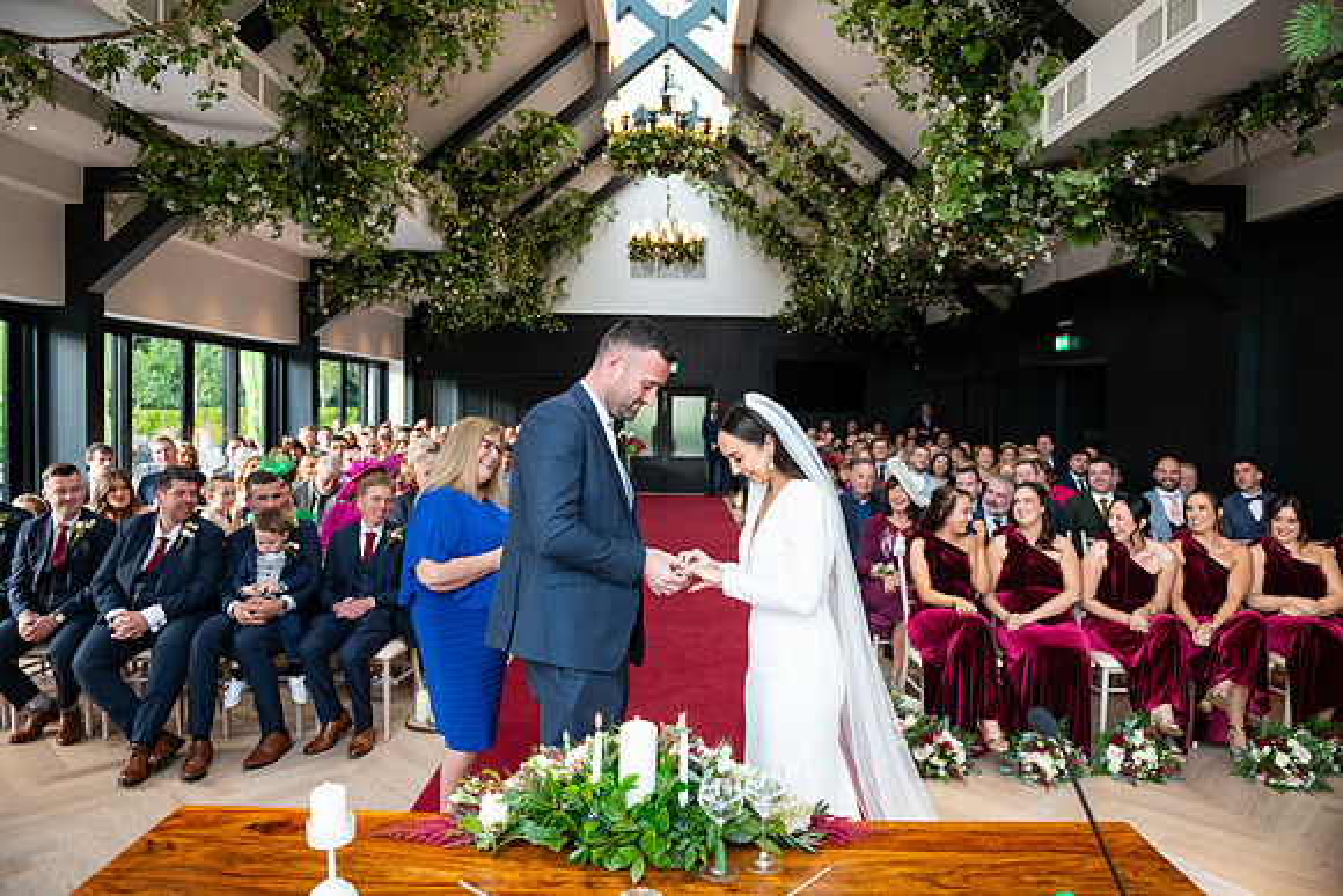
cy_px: 448
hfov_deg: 73.7
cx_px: 672
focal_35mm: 24
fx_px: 896
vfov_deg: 53.2
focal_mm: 24
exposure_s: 1/160
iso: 640
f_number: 3.5
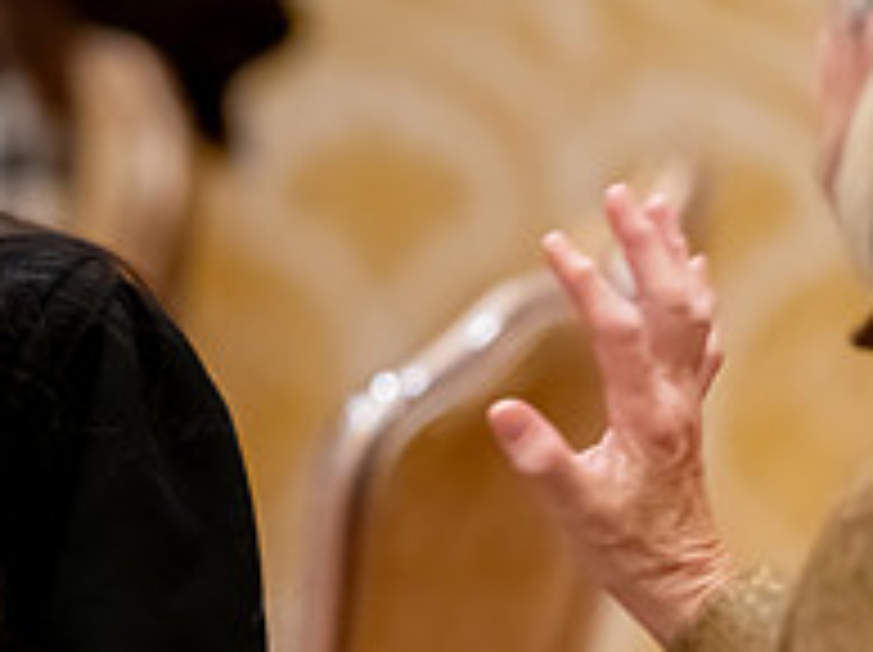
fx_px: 15088
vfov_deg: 2.5
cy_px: 232
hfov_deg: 3.3
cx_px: 130
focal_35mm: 599
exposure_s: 1/100
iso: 6400
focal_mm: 200
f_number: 2.8
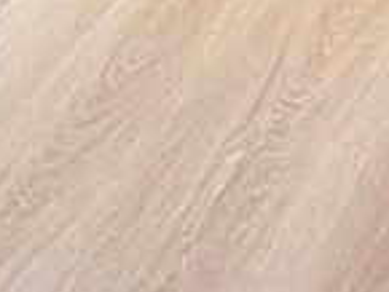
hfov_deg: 19.5
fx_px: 1113
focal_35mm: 99
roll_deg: +2.5
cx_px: 54
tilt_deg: -16.2
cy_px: -608
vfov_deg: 10.3
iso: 320
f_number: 2.2
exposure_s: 1/92
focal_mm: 2.22
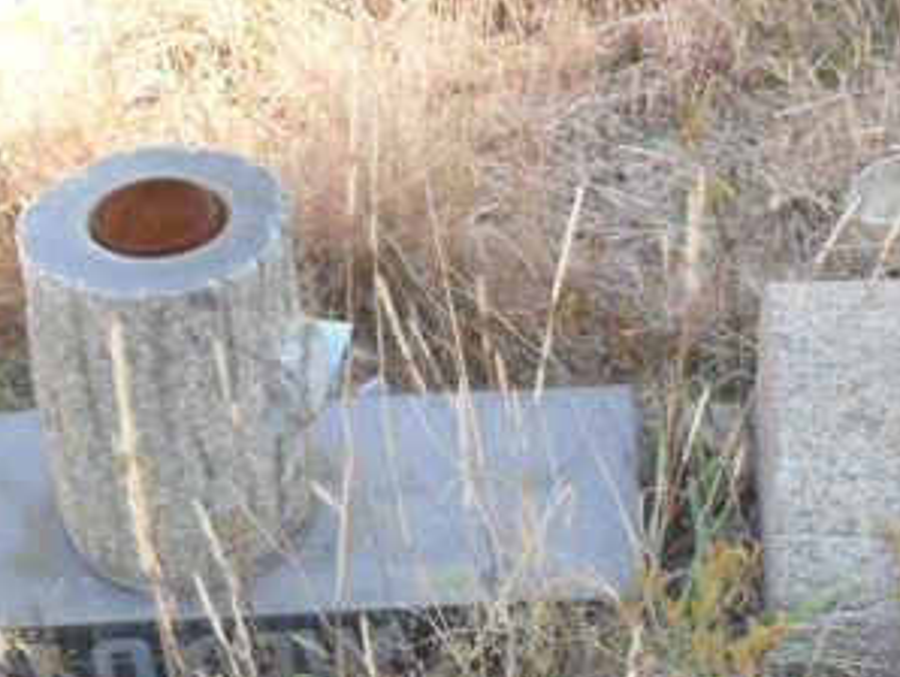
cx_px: 821
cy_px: 669
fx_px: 2784
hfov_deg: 18.1
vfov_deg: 13.7
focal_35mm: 107
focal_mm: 9.3
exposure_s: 1/60
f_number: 5
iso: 200
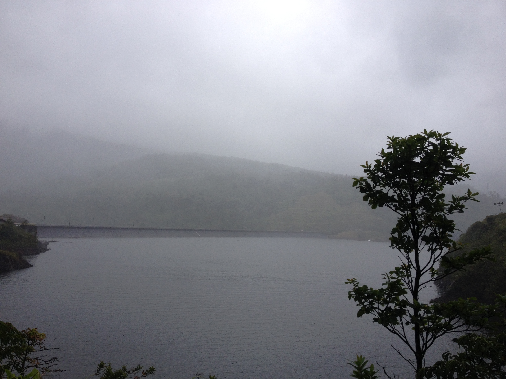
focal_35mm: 35
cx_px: 253
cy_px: 190
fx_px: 512
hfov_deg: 52.6
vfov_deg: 40.7
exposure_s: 1/1842
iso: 50
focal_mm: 4.28
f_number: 2.4
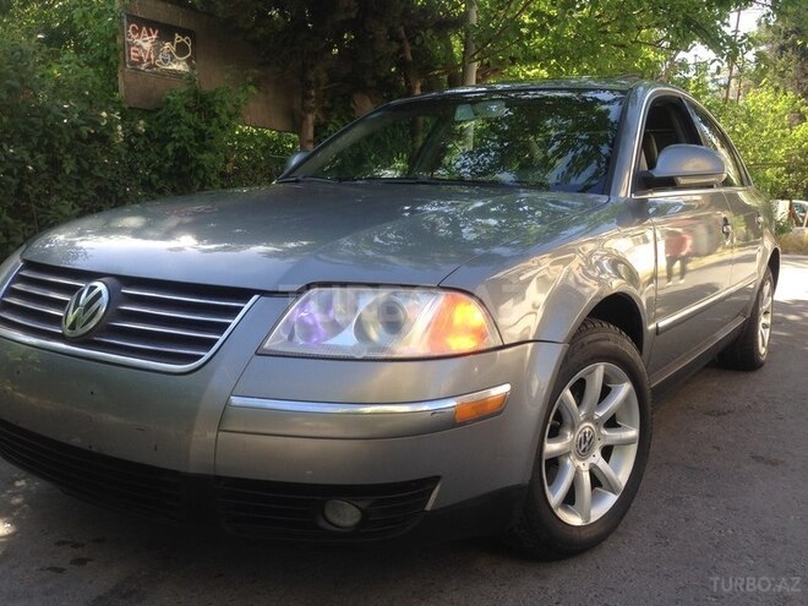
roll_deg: -3.1
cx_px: 404
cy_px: 303
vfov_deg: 42.9
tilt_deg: -7.4
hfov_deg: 55.4
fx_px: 770
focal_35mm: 33
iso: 50
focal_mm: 4.12
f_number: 2.4
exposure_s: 1/230
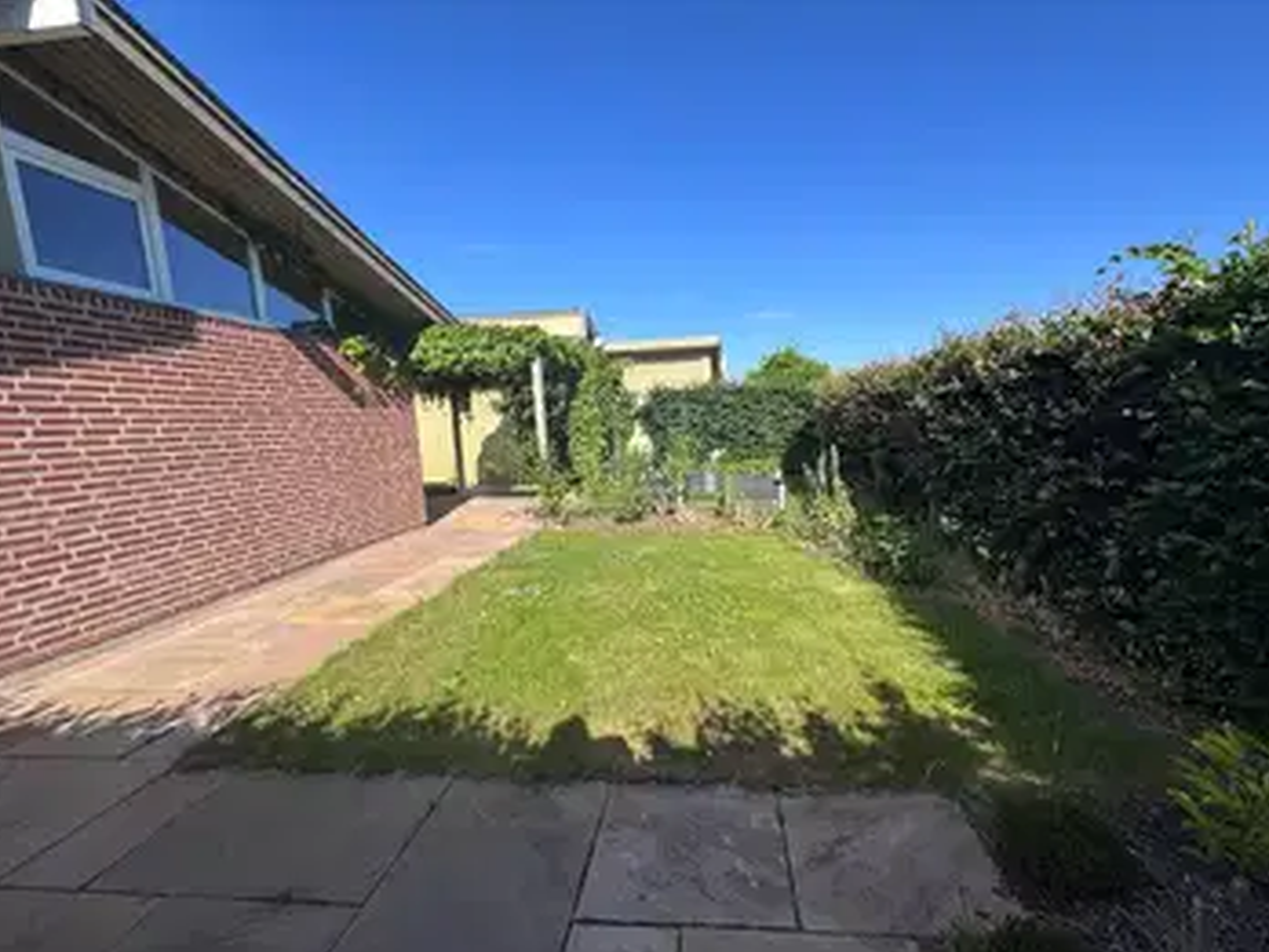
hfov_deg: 98.1
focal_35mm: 15
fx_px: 550
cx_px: 665
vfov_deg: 81.6
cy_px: 507
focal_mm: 2.22
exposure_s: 1/1672
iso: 50
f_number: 2.2
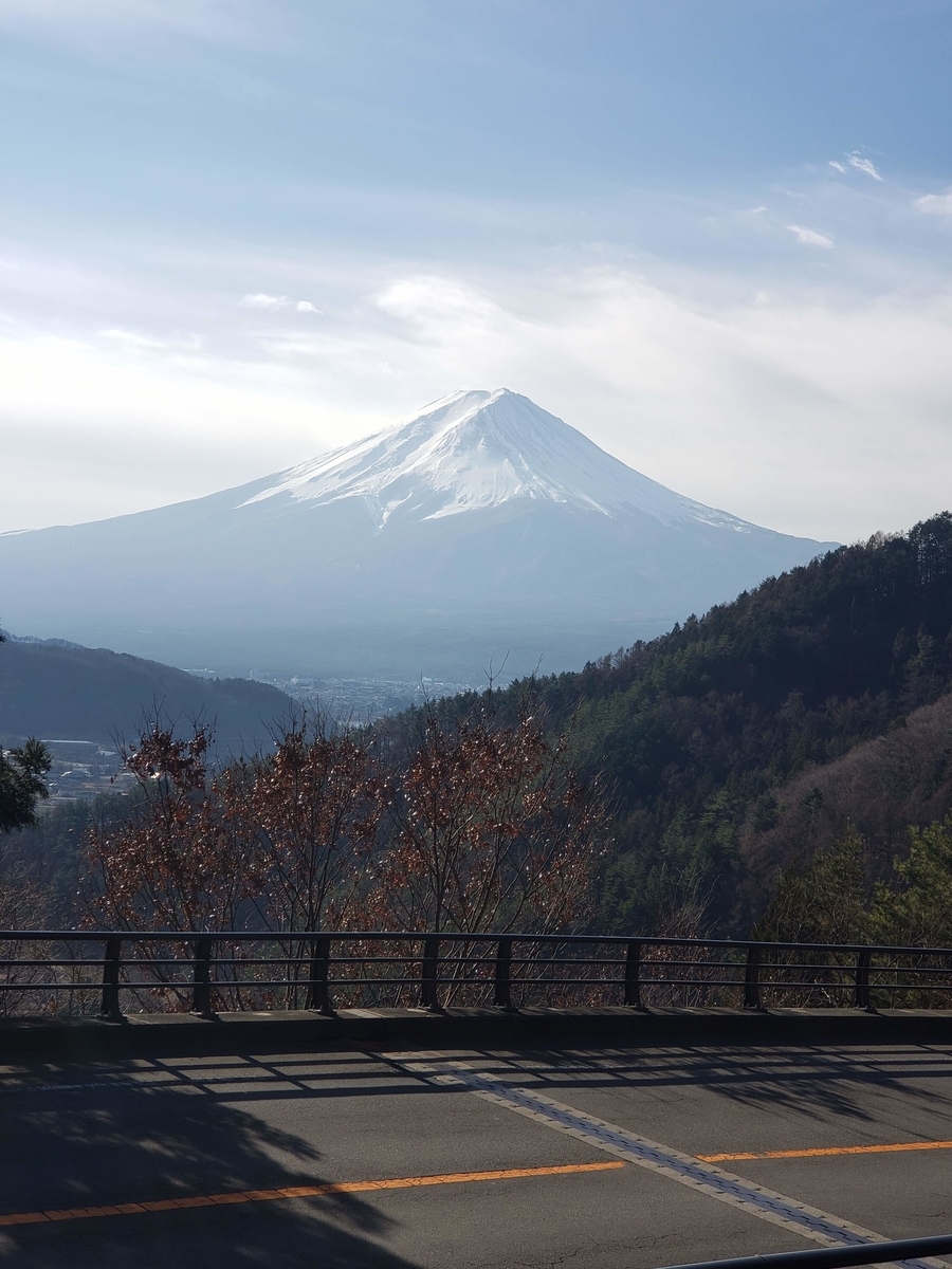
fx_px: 1907
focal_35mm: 52
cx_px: 476
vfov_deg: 36.8
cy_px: 634
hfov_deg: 28.0
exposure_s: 1/1036
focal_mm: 6
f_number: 2.4
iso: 32
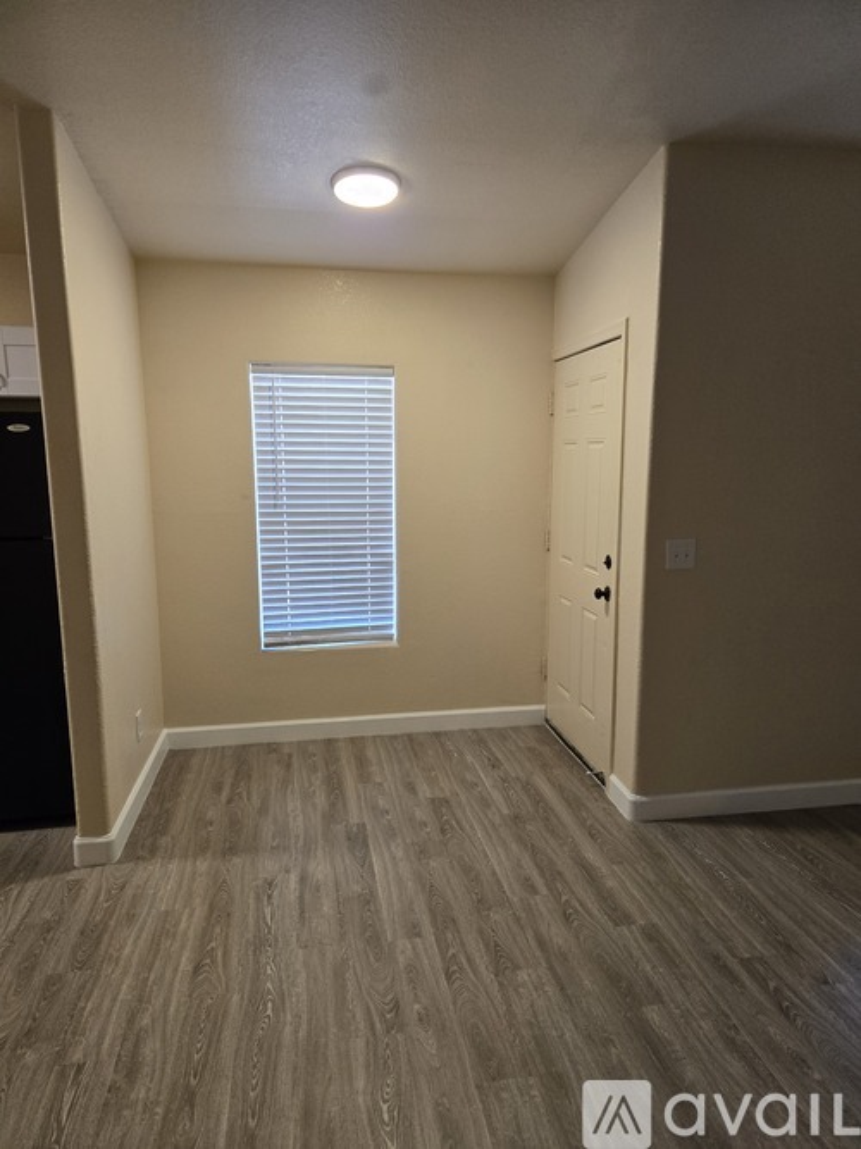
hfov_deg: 58.9
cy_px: 574
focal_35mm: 23
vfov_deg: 73.9
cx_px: 430
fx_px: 763
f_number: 1.8
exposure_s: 1/120
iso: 320
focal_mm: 5.4
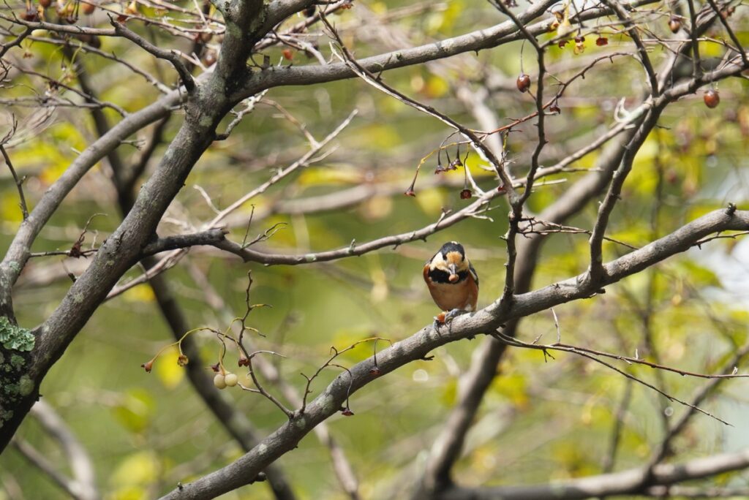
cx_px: 374
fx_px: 18735
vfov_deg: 1.5
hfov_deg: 2.3
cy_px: 250
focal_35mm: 900
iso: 1250
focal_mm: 600
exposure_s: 1/1250
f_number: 8
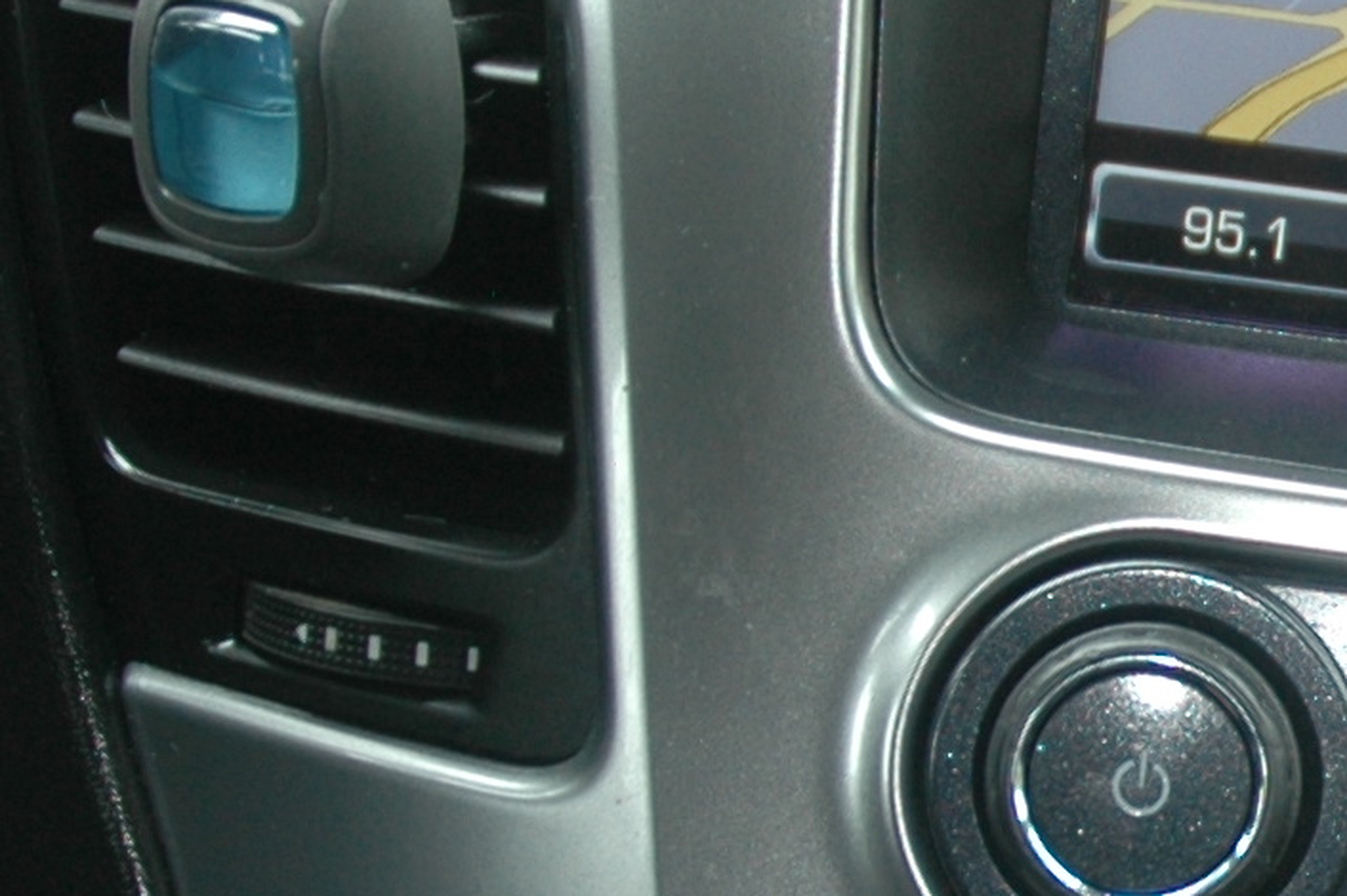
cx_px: 1633
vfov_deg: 11.9
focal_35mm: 115
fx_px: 4301
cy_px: 618
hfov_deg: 17.0
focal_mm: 18
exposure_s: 1/100
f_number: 3.5
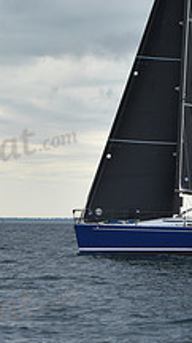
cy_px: 55
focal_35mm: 327
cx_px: 160
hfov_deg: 3.7
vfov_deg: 6.6
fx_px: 2969
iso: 250
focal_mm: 116
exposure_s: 1/800
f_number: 7.1
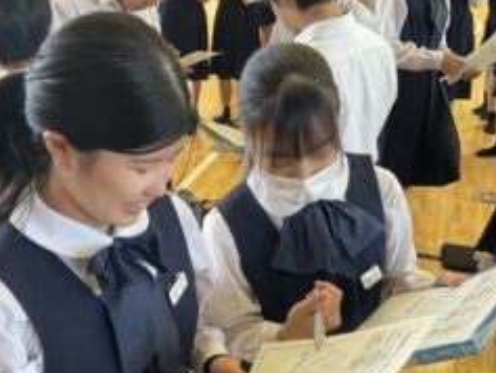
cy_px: 264
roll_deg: -2.9
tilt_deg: -32.6
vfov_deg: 32.5
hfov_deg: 42.9
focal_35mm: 44
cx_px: 255
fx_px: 631
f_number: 1.8
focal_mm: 3
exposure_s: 1/60
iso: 100
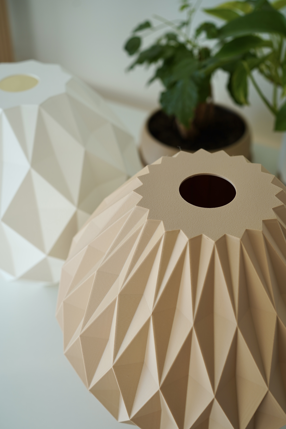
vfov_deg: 54.4
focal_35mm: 35
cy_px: 214
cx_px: 143
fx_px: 417
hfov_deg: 37.9
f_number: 4.5
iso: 100
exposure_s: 1/80
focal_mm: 35
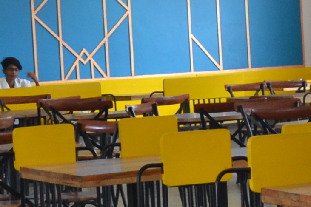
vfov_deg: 6.6
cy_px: 108
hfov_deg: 9.9
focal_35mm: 208
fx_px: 1796
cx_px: 174
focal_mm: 22
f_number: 4
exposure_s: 1/40
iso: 400
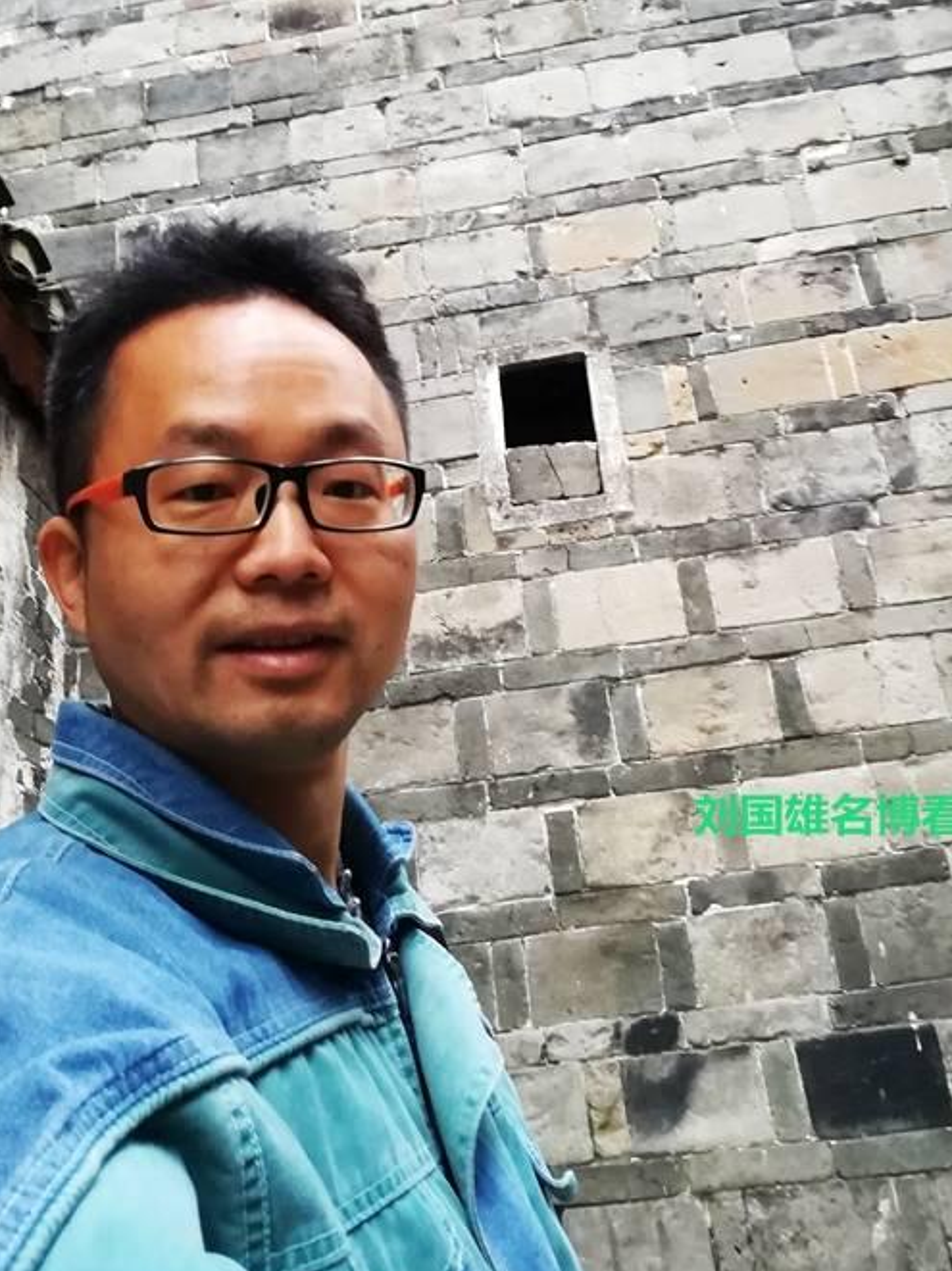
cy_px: 476
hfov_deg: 39.6
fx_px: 1321
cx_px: 429
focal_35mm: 36
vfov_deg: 50.9
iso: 400
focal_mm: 3.83
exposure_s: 1/33.3
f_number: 2.2
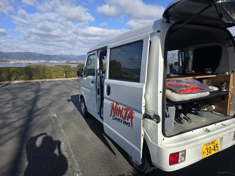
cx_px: 118
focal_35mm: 23
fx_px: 156
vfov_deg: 58.9
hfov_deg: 73.9
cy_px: 88
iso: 12
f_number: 1.7
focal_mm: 6.3
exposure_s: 1/711
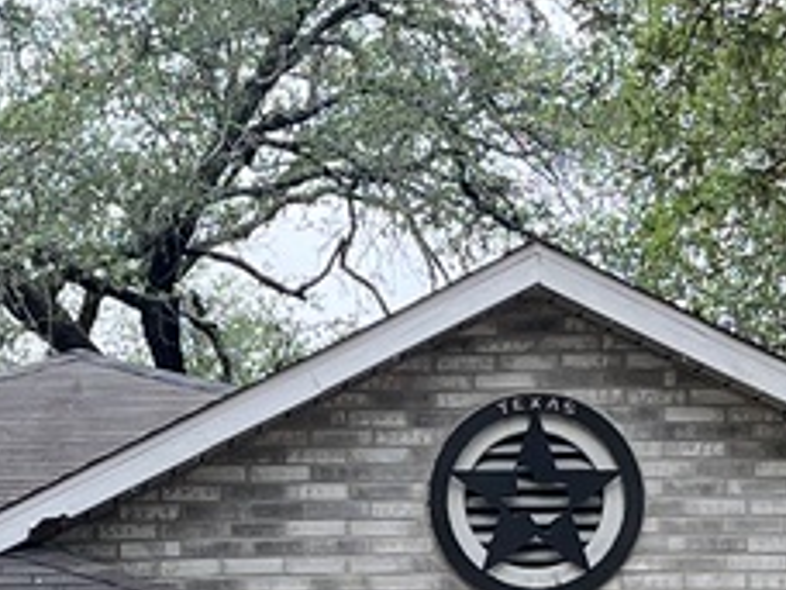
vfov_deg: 8.8
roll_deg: +0.3
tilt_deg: +6.7
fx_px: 3724
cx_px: 69
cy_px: 880
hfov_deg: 12.0
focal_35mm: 164
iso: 50
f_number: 1.6
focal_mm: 5.1
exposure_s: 1/1056
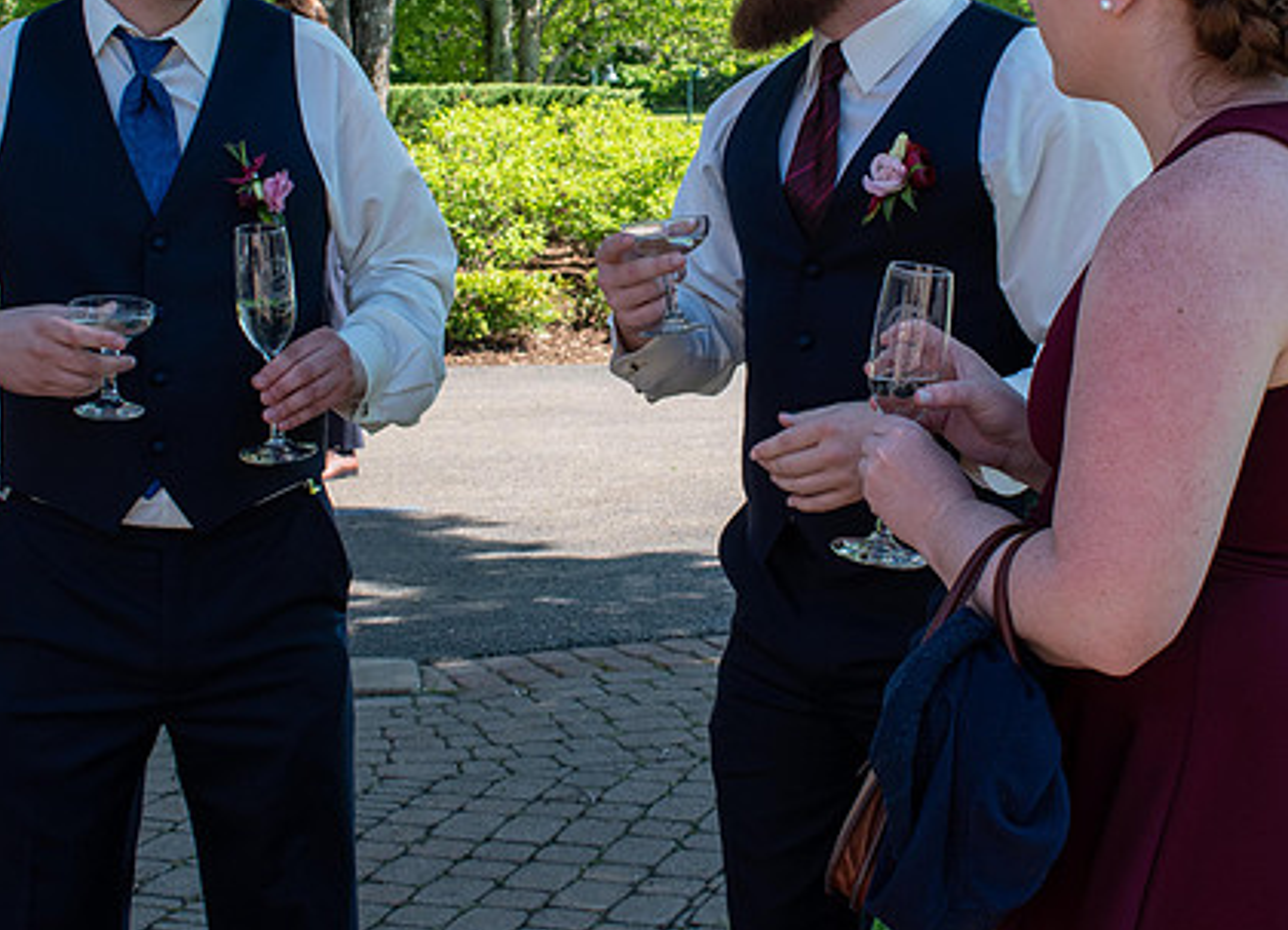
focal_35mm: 67
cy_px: 259
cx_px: 653
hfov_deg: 29.3
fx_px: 2459
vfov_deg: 21.3
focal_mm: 27
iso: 250
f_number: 8
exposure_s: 1/250
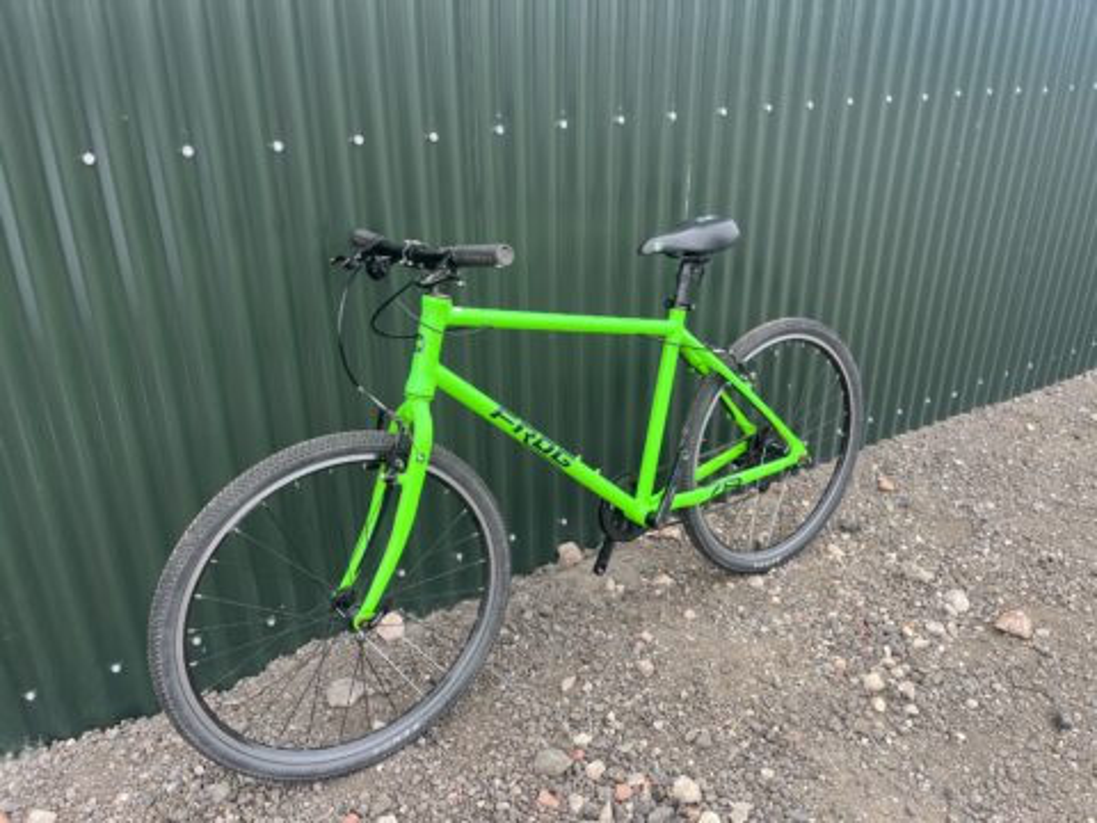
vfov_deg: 53.1
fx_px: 824
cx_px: 548
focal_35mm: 26
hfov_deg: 67.3
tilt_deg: -23.8
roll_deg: +1.4
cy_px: 412
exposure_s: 1/328
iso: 50
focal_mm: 5.1
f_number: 1.6
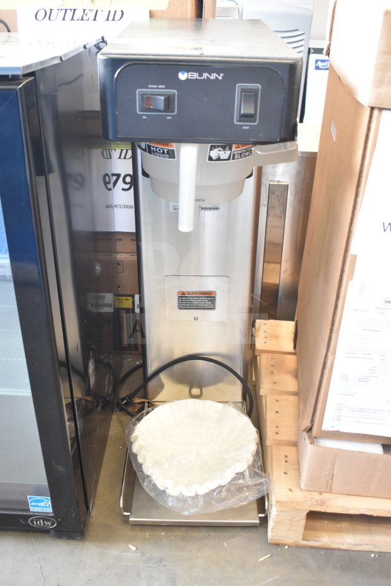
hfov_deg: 38.4
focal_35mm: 34
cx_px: 196
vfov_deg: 55.1
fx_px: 562
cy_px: 293
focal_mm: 23
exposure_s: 1/40
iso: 1400
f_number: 3.8
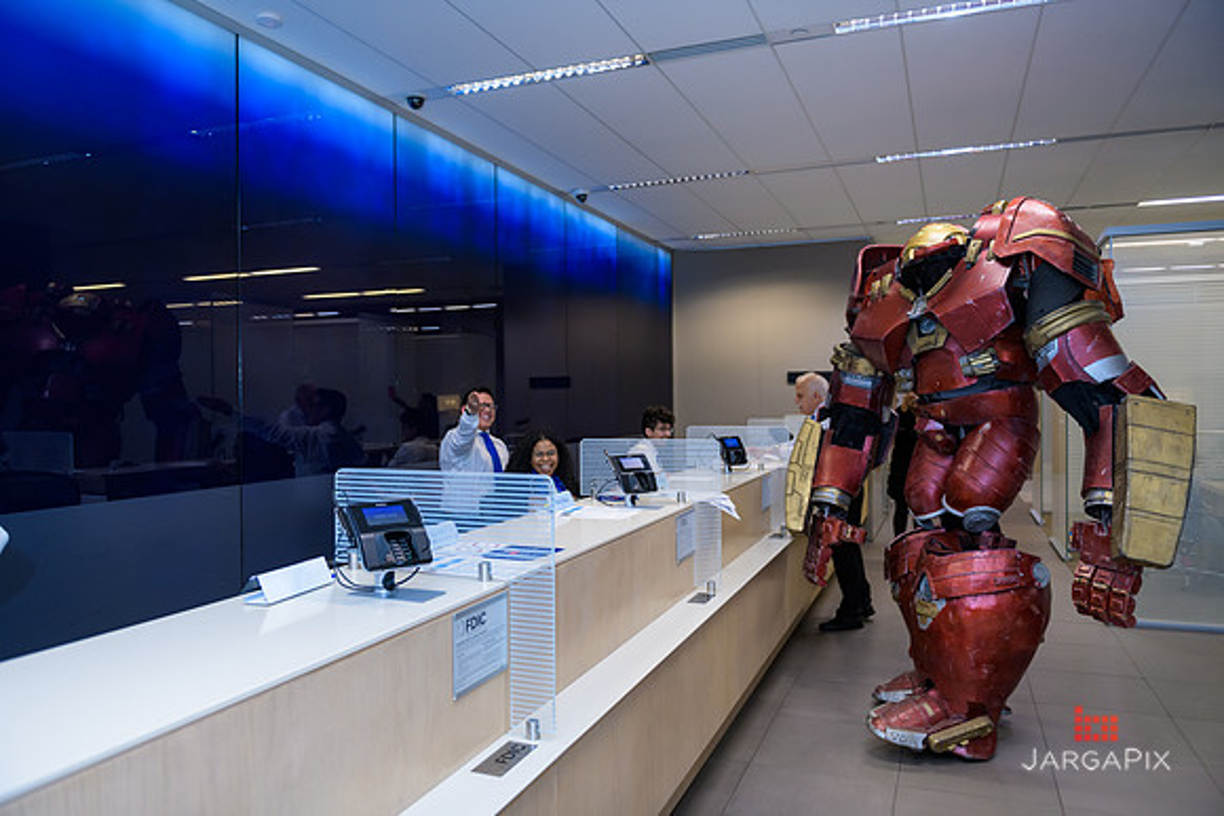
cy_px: 408
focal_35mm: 26
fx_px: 884
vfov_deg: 49.6
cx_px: 612
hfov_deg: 69.4
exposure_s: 1/125
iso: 800
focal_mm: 26
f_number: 3.2
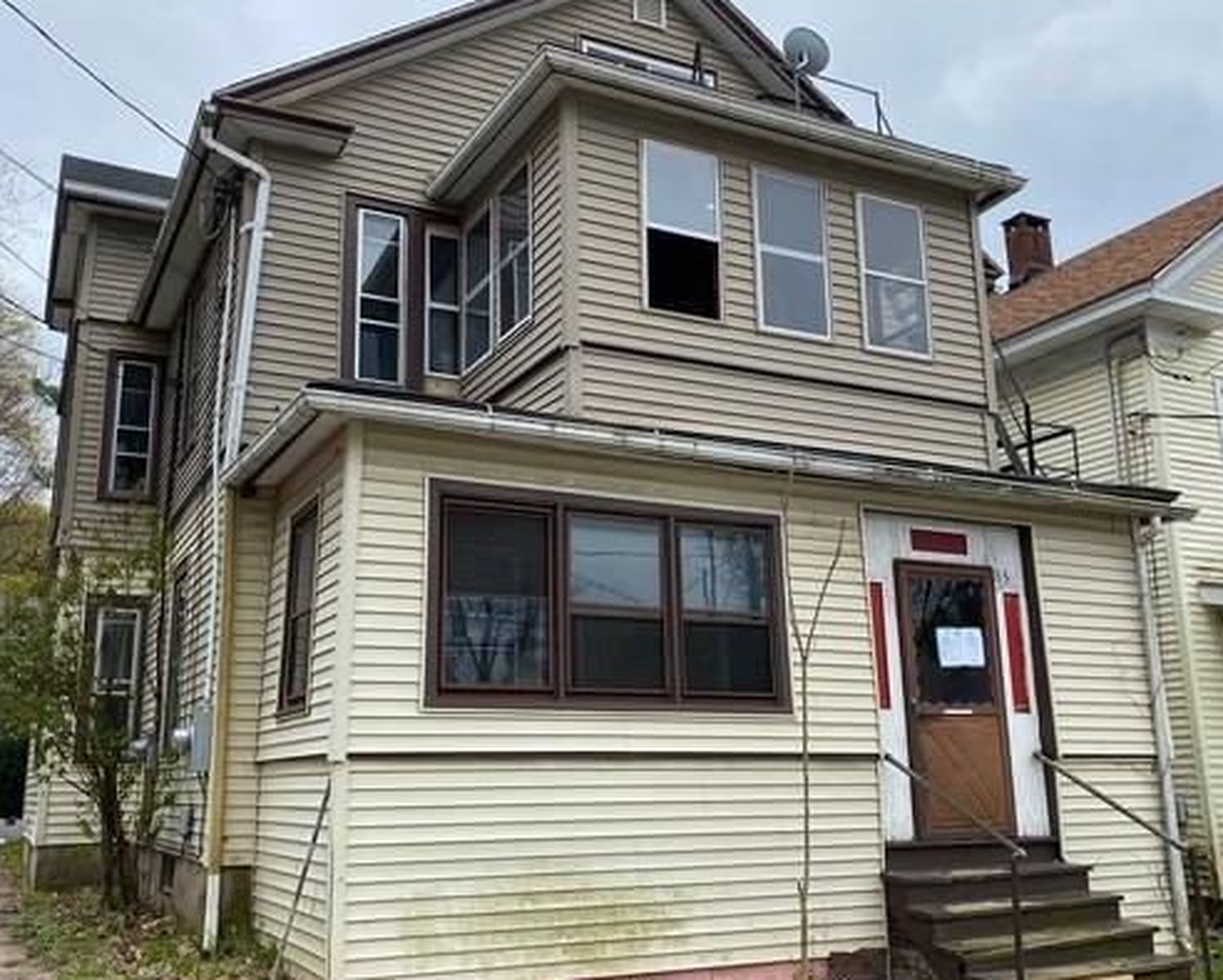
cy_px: 497
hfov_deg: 54.2
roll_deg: +0.6
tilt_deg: +14.0
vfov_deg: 44.6
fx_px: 1195
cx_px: 594
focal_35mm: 33
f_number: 1.8
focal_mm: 4.25
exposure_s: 1/1287
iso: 32
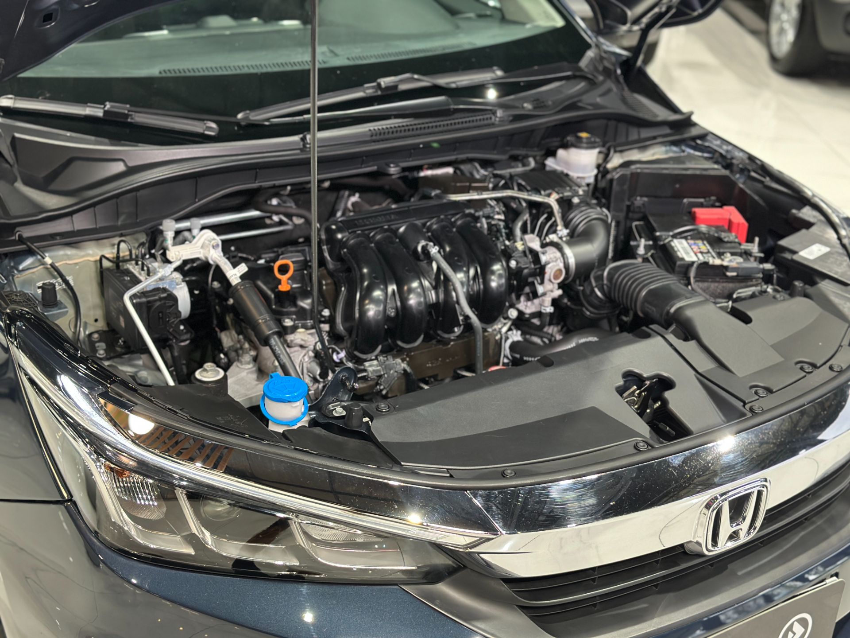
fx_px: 1179
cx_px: 425
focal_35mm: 48
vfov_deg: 30.3
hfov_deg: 39.7
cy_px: 319
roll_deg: -2.7
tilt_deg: -25.1
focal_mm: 6.86
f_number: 1.78
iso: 320
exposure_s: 1/60
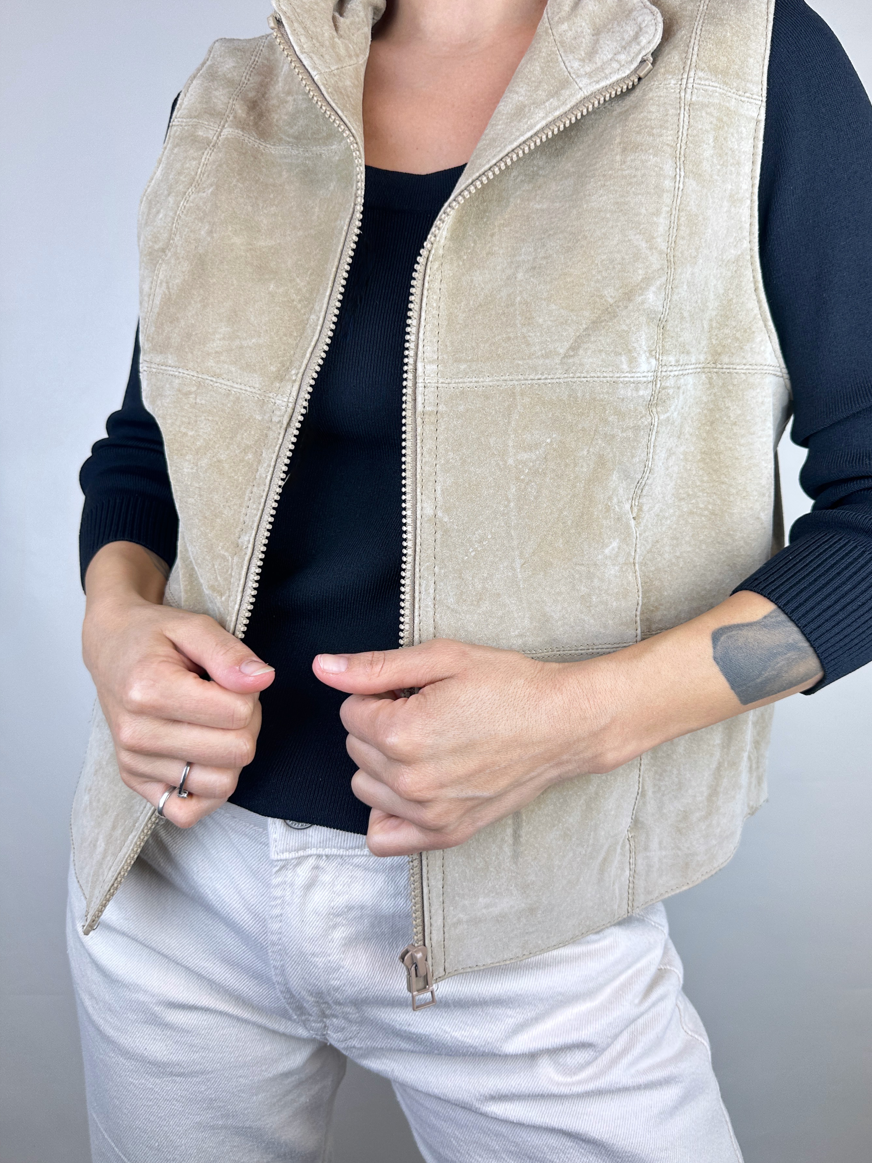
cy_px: 543
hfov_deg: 51.2
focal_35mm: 27
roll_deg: -0.8
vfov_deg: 65.3
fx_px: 907
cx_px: 486
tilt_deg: -6.4
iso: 64
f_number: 1.78
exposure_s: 1/220
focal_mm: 6.86
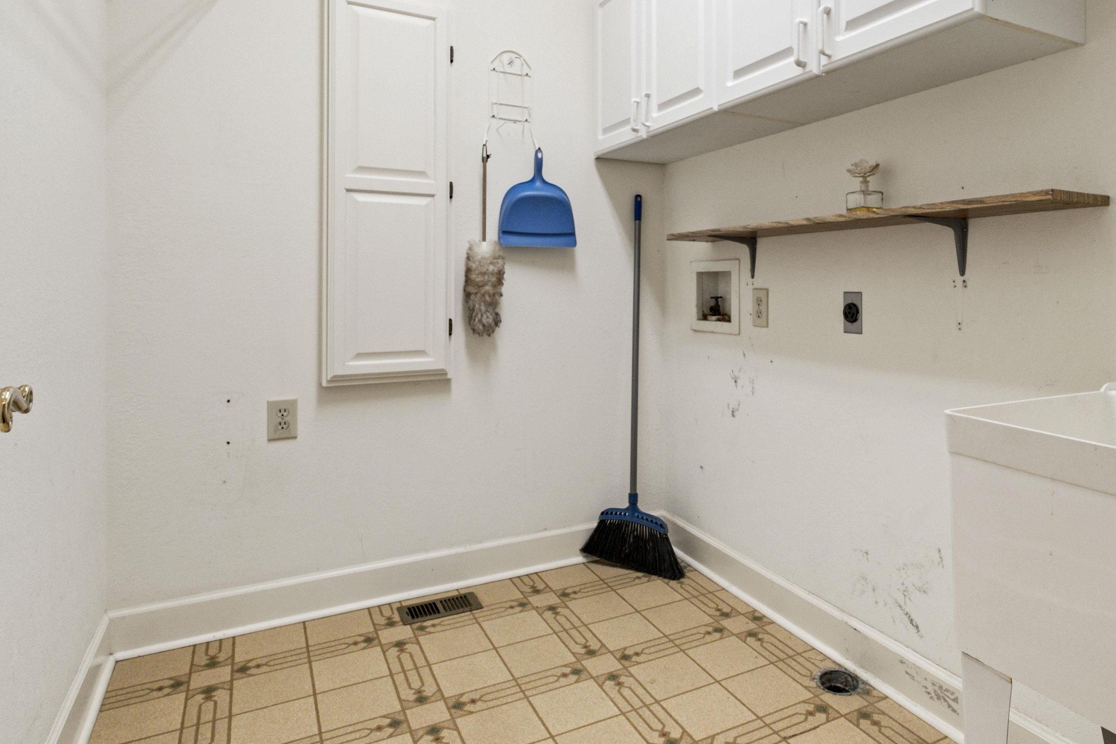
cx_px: 686
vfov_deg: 56.8
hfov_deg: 77.4
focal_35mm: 22
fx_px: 682
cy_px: 298
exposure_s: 1/8
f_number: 8
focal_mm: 10
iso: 1250
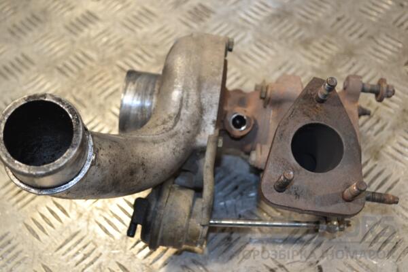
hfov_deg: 35.1
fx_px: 646
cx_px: 204
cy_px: 136
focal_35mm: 57
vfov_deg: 23.8
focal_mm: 38
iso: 400
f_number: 5
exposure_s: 1/80
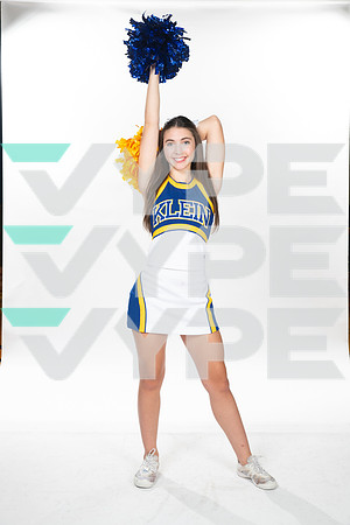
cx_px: 175
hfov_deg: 28.1
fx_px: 700
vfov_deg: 41.1
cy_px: 262
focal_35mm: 48
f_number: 7.1
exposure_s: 1/320
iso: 800
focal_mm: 48
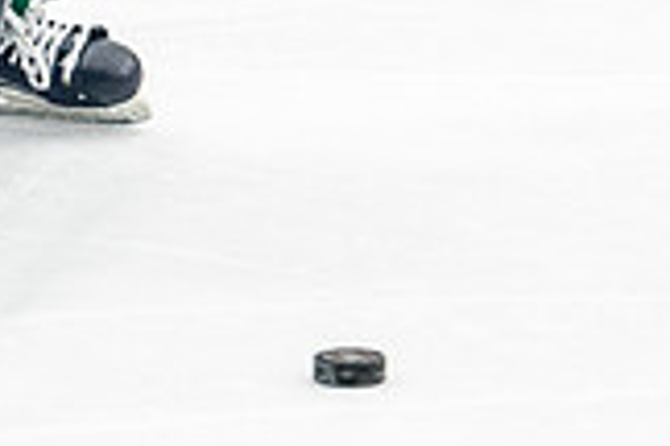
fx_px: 6718
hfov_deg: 5.7
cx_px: 202
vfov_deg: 3.8
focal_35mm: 361
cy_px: -368
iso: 3200
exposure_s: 1/800
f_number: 2.8
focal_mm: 92
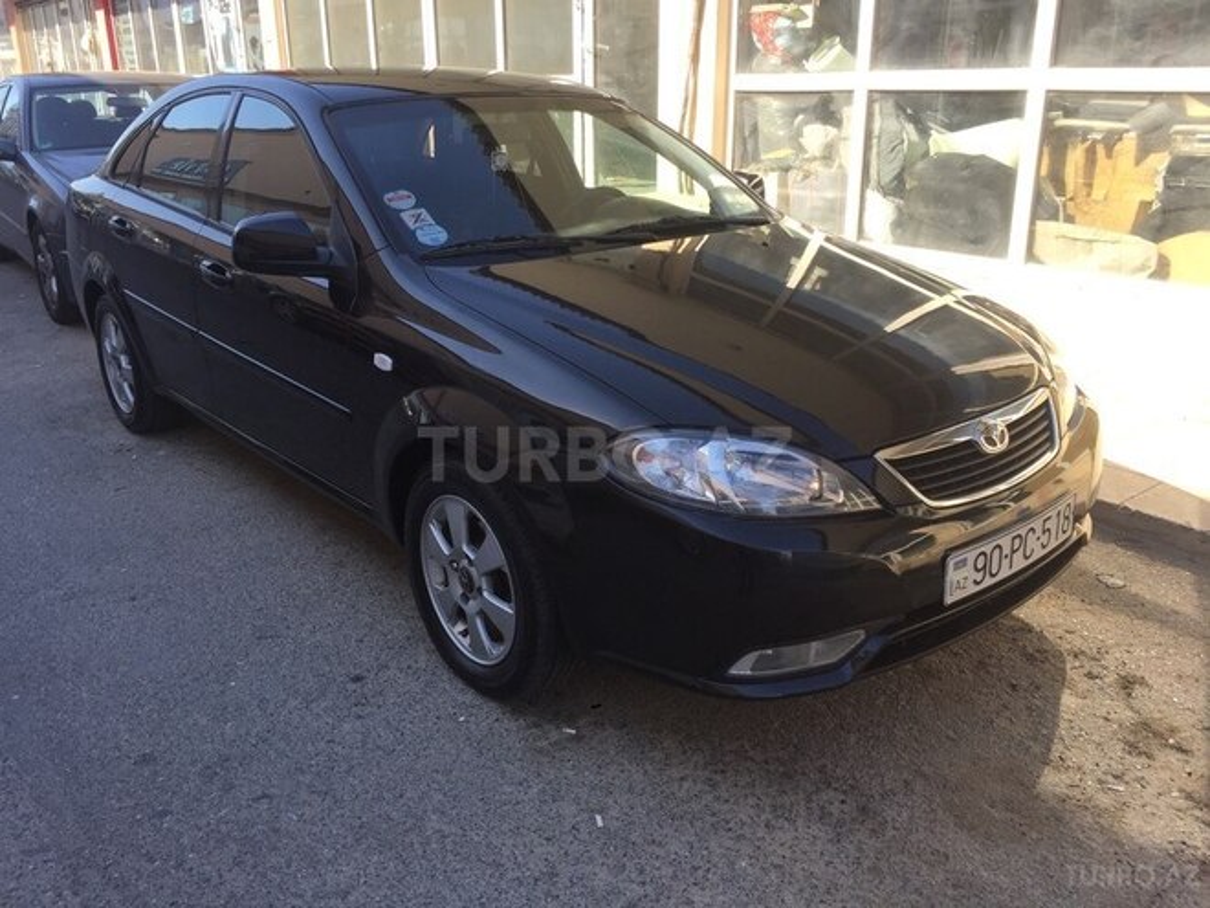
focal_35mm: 29
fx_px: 1014
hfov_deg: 61.7
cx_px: 605
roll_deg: +0.8
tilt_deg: -20.3
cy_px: 454
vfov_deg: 48.2
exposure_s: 1/494
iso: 32
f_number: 2.2
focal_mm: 4.15
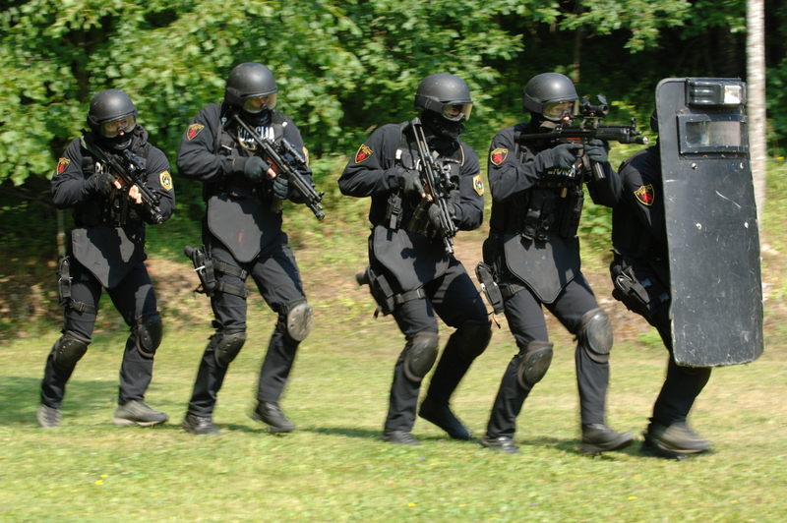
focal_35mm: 129
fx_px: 2818
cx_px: 394
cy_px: 262
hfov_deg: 15.9
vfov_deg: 10.6
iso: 100
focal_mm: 86
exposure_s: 1/60
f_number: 7.1
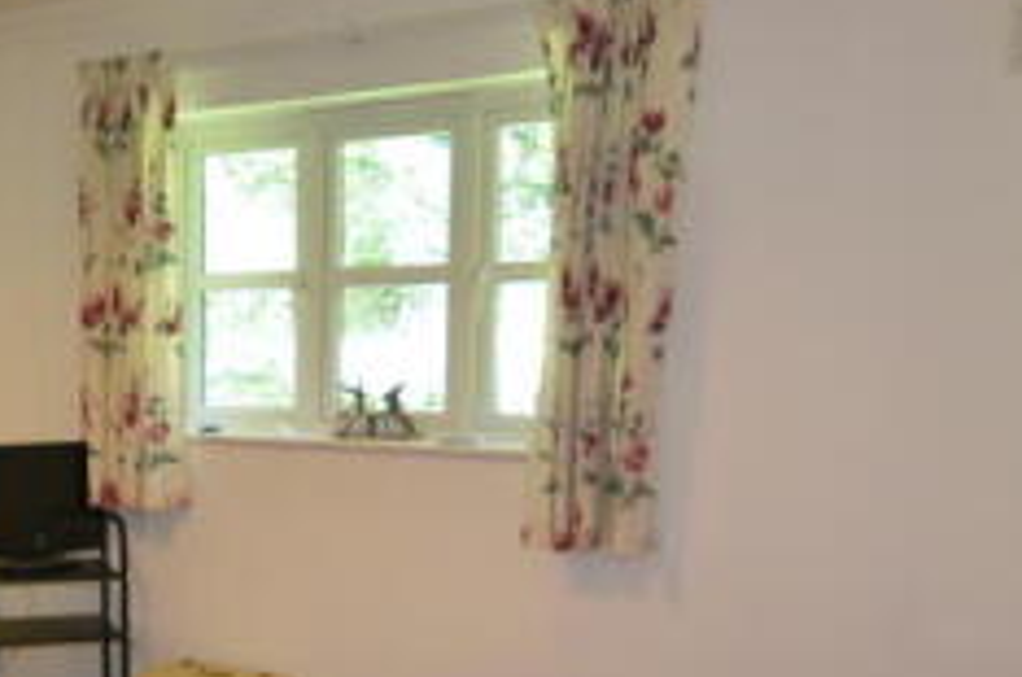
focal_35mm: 42
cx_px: 205
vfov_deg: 31.2
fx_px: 1190
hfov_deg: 44.3
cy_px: 502
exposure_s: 1/30
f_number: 4
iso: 400
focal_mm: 10
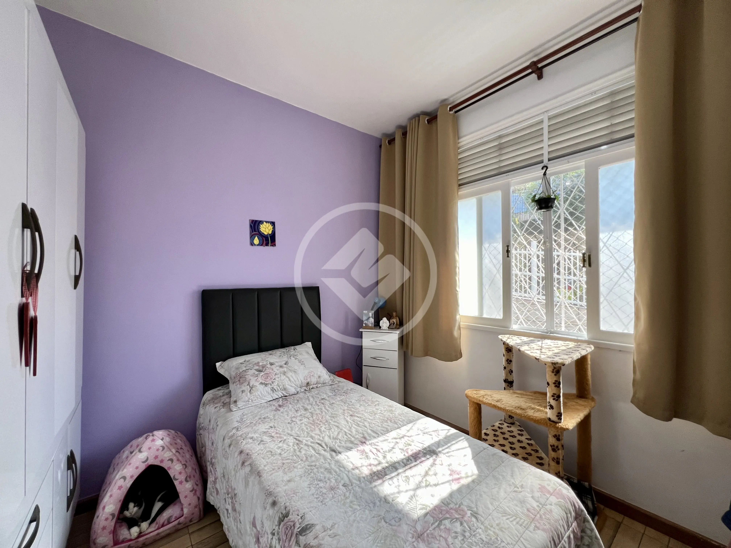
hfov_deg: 106.2
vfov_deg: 89.9
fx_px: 275
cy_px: 274
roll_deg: +0.2
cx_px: 366
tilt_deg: +1.2
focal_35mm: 13
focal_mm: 1.57
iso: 125
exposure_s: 1/99
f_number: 1.8
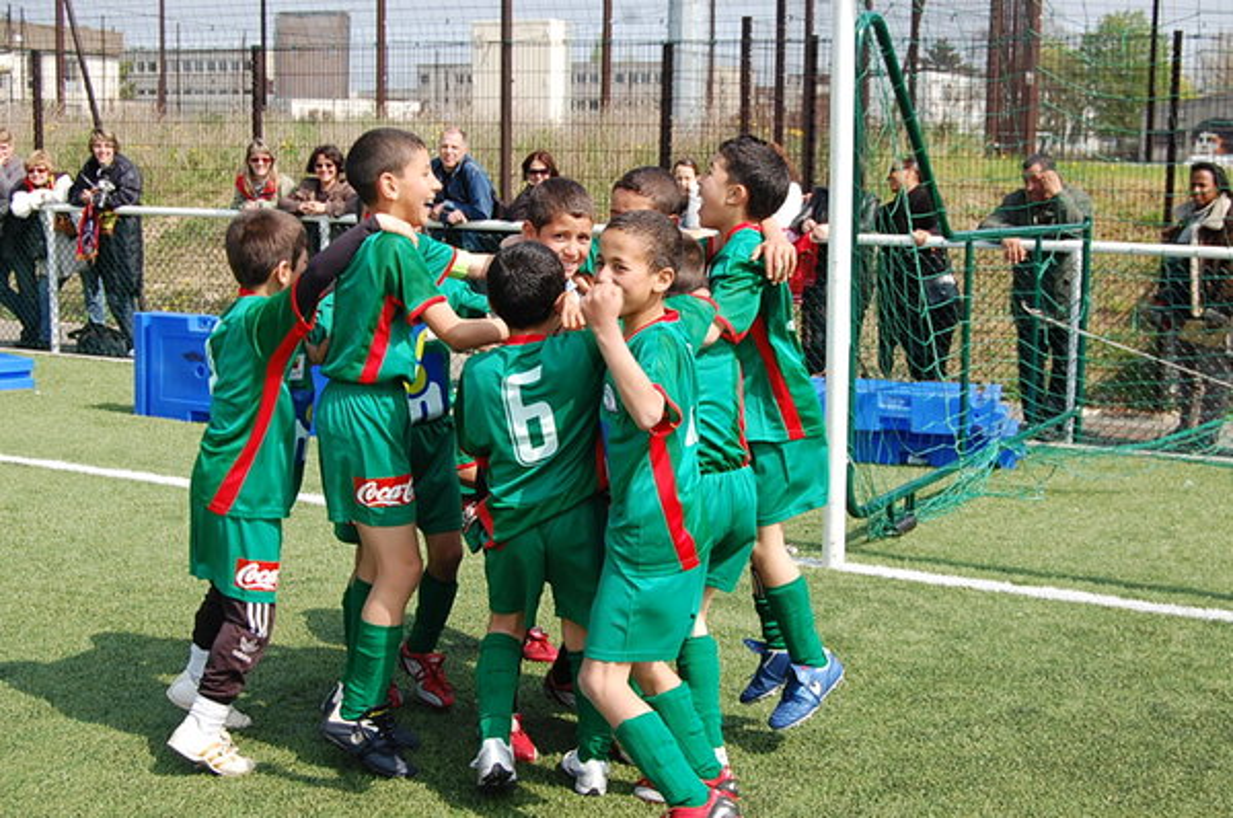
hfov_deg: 37.9
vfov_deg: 25.7
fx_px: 1795
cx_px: 616
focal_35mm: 52
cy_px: 409
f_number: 8
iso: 200
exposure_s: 1/250
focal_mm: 35
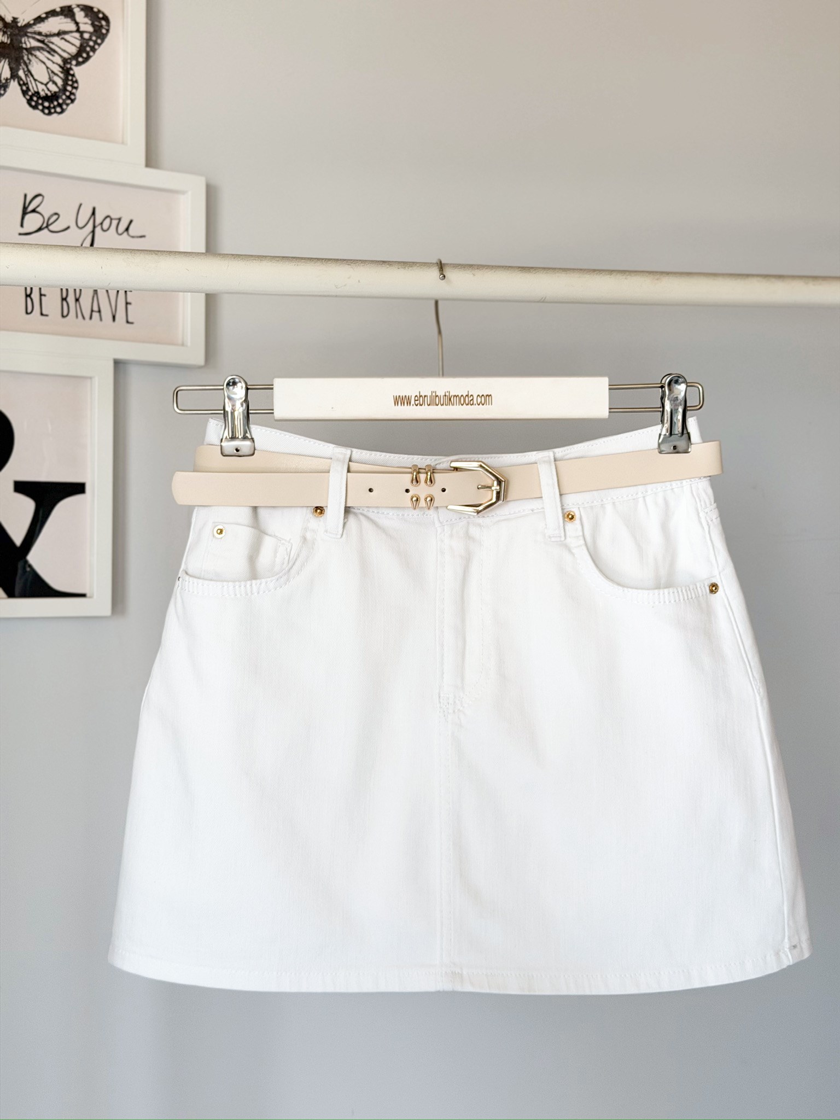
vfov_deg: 39.7
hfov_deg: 30.3
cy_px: 560
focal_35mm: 48
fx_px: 1553
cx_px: 420
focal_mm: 6.76
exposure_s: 1/216
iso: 50
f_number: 1.78
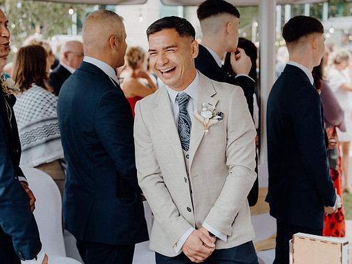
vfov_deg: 21.3
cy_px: 133
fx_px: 702
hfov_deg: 28.1
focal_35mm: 69
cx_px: 192
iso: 125
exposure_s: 1/200
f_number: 3.5
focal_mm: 63
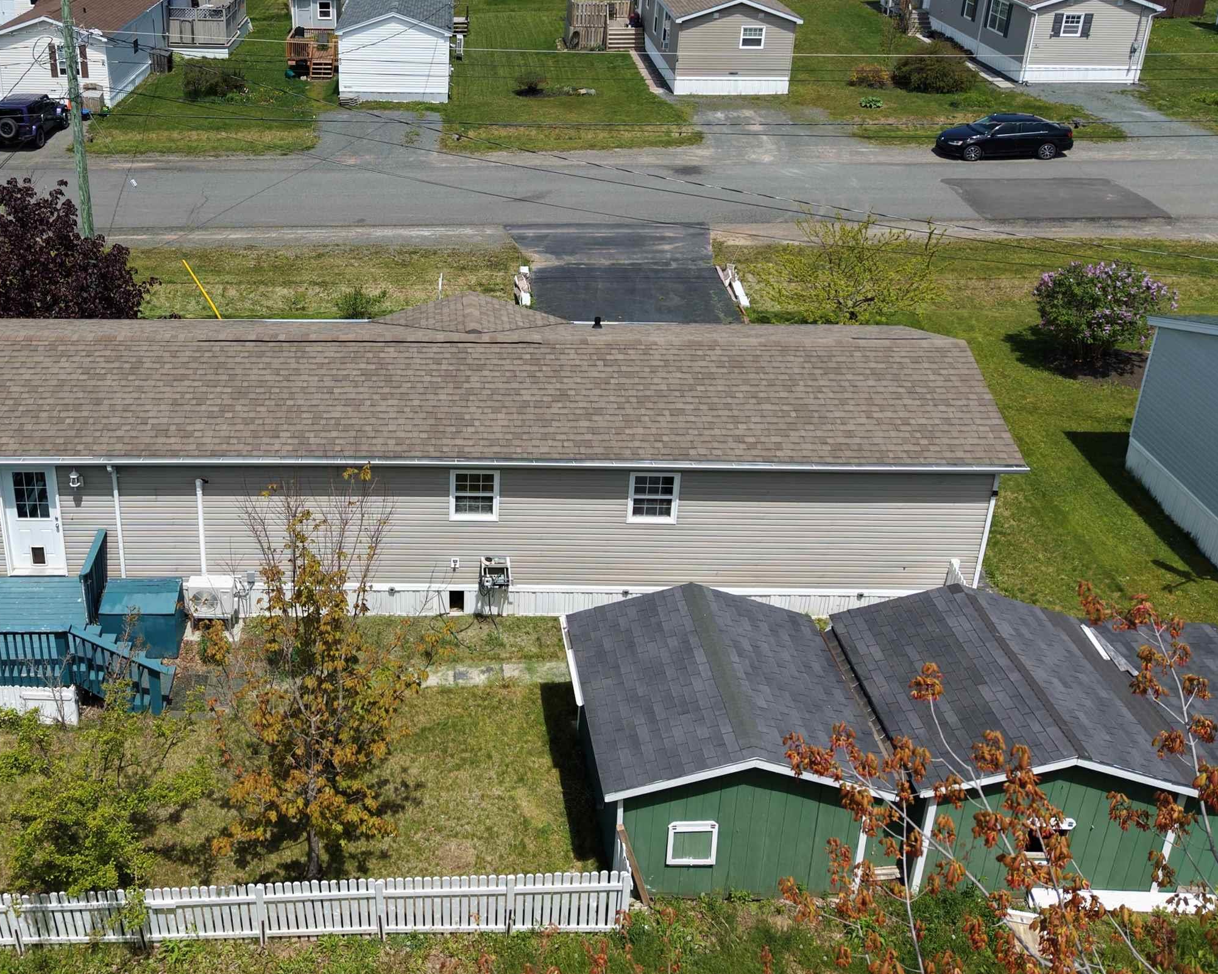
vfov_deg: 40.5
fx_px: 1298
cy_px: 301
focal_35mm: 36
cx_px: 400
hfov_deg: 49.4
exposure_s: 1/6400
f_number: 1.8
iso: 170
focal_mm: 8.67
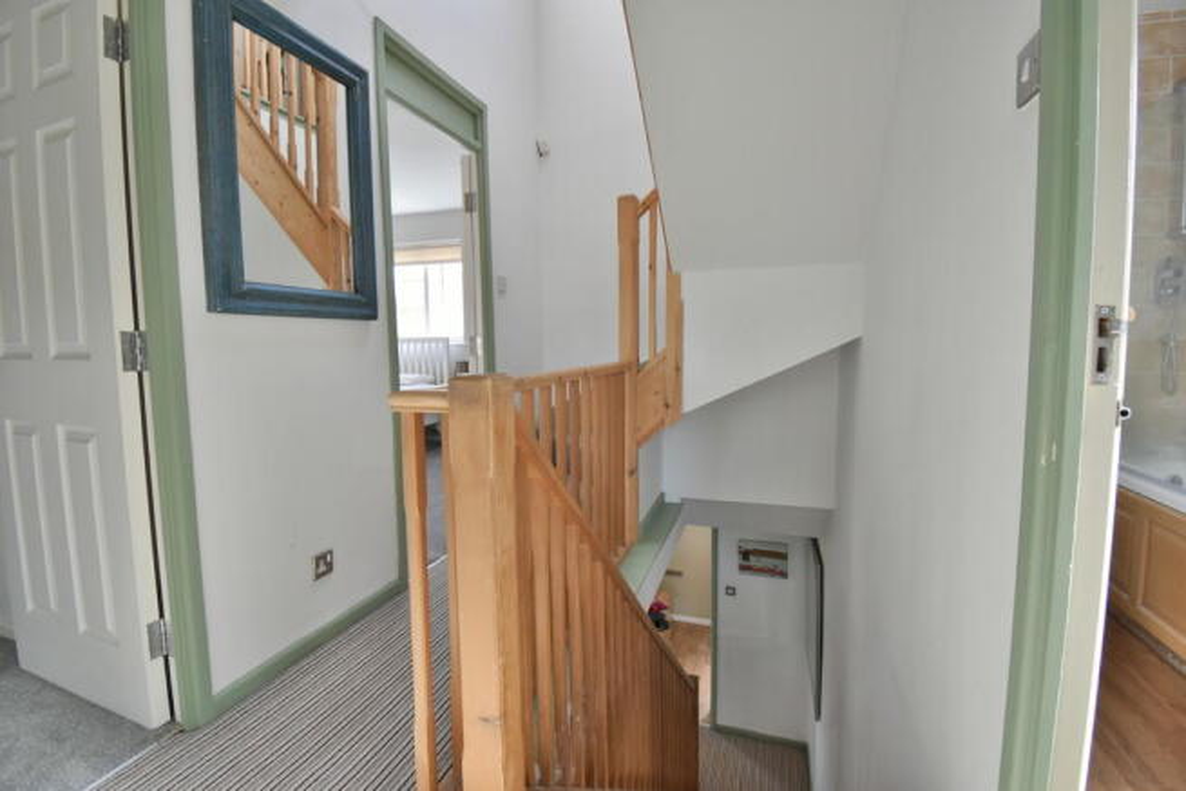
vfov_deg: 77.4
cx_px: 593
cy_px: 396
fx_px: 494
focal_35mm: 15
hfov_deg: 100.4
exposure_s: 1/20
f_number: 4.5
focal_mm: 10
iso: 400
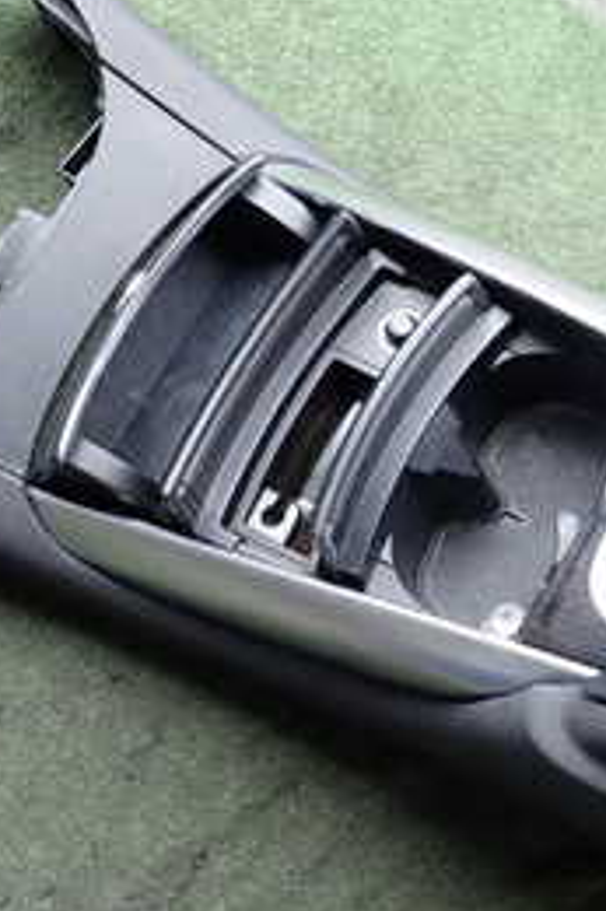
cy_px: 564
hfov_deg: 20.7
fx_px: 1517
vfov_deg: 33.3
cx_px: 771
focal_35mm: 60
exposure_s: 1/80
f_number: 2.8
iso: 100
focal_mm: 4.5
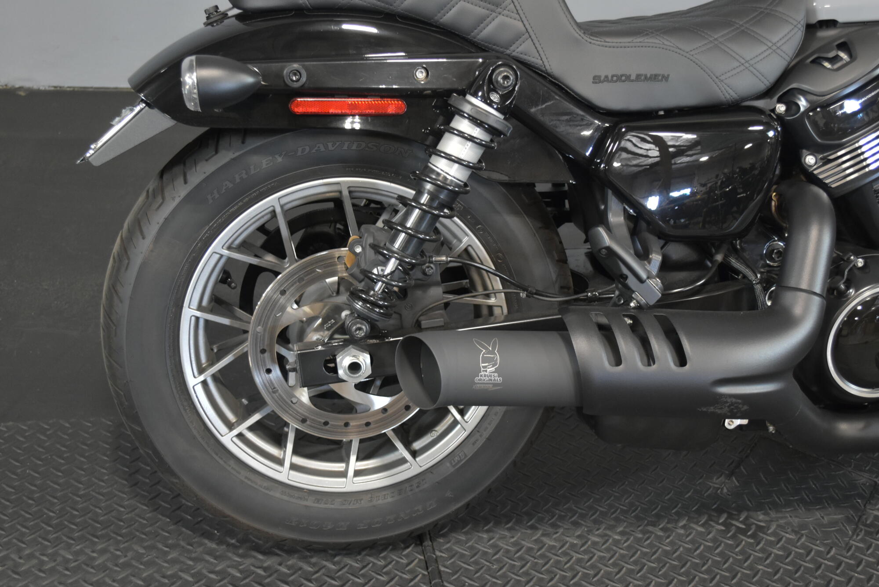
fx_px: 1062
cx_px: 440
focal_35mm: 44
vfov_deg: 30.9
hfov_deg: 44.9
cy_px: 294
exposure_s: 1/25
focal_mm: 29
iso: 1600
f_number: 4.5
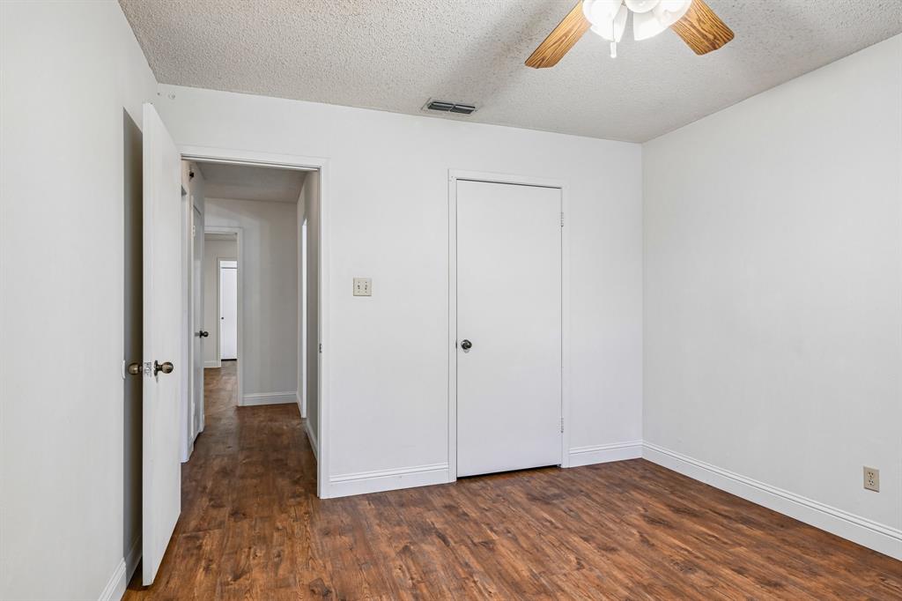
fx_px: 501
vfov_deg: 61.9
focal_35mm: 20
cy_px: 300
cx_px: 451
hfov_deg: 84.0
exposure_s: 1/8
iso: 400
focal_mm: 20
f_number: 8
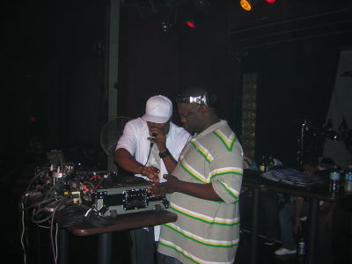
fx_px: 366
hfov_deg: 51.4
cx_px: 176
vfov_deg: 39.7
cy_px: 132
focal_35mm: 36
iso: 168
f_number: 2.6
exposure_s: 1/60.1
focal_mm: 4.7
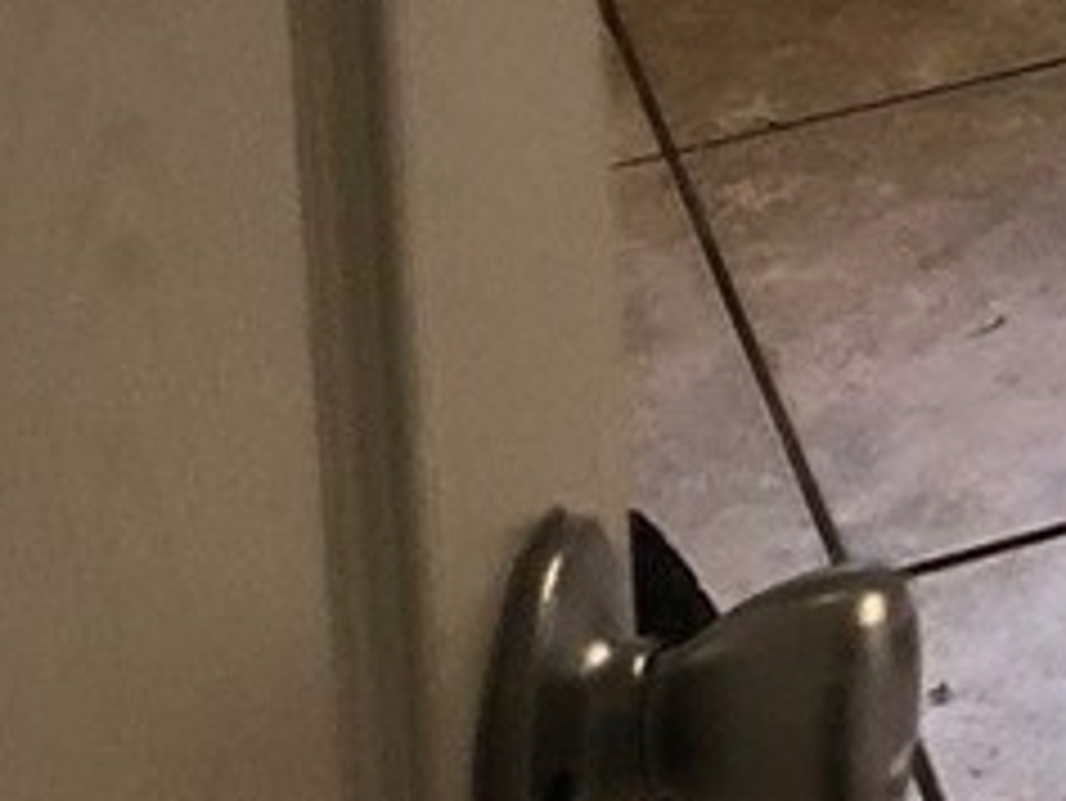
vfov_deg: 7.1
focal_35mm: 189
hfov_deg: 8.9
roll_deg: -0.5
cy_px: -1580
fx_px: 5823
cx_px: 3000
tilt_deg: -12.6
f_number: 1.8
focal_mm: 3.99
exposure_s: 1/30
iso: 40
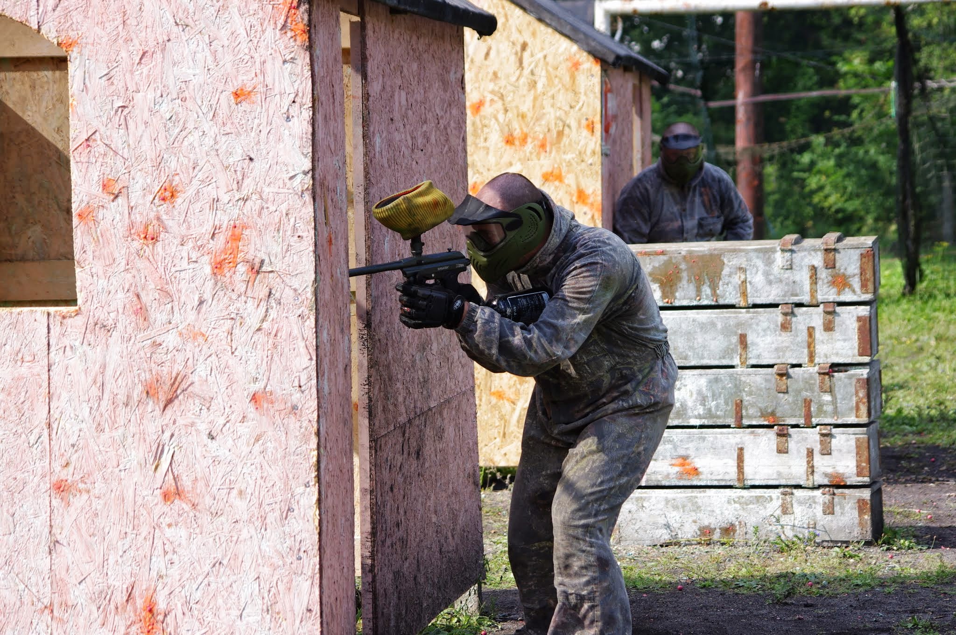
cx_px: 478
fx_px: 3900
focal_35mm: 147
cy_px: 318
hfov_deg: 14.0
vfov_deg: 9.3
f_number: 5.6
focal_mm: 97.5
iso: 200
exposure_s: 1/400
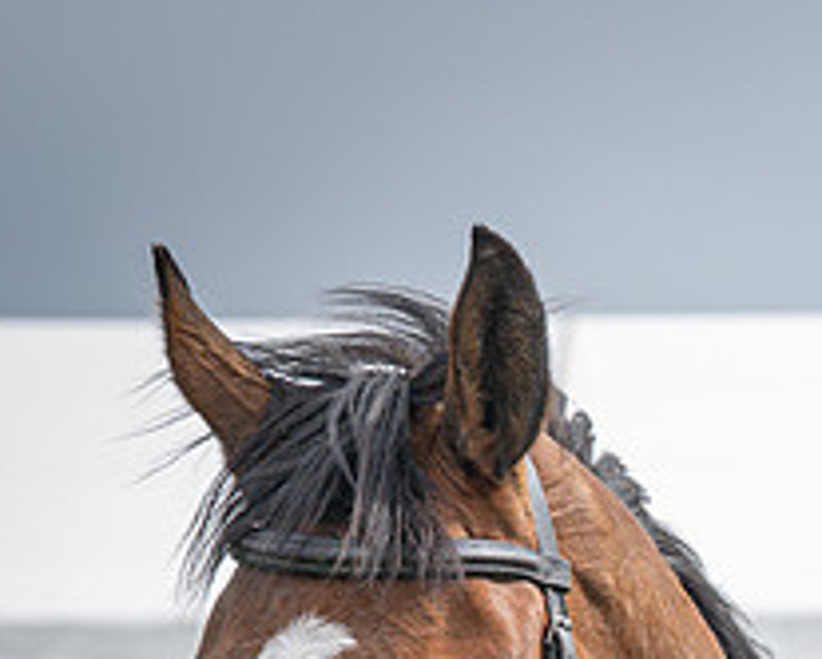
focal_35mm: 349
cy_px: 881
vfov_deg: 4.4
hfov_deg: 5.5
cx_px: 1283
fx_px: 8498
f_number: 5
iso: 400
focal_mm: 76
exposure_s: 1/1000
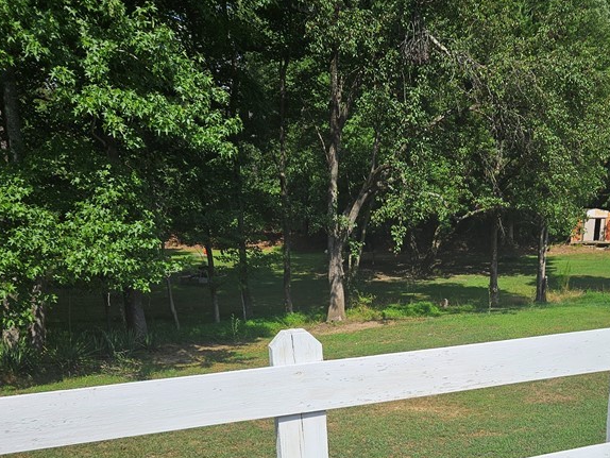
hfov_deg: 44.7
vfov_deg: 33.6
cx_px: 434
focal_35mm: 41
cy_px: 400
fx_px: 723
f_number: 1.8
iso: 25
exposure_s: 1/3608
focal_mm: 5.4
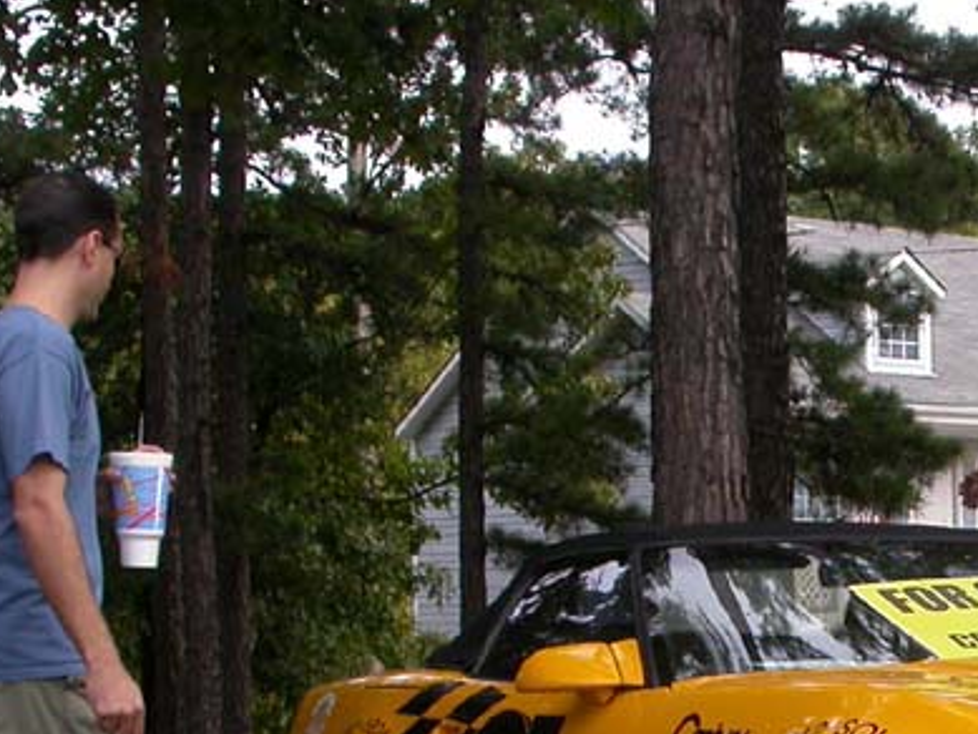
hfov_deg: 19.2
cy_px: 797
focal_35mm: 100
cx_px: 948
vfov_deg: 14.5
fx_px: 2826
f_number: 5.3
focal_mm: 7.85
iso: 100
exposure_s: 1/216
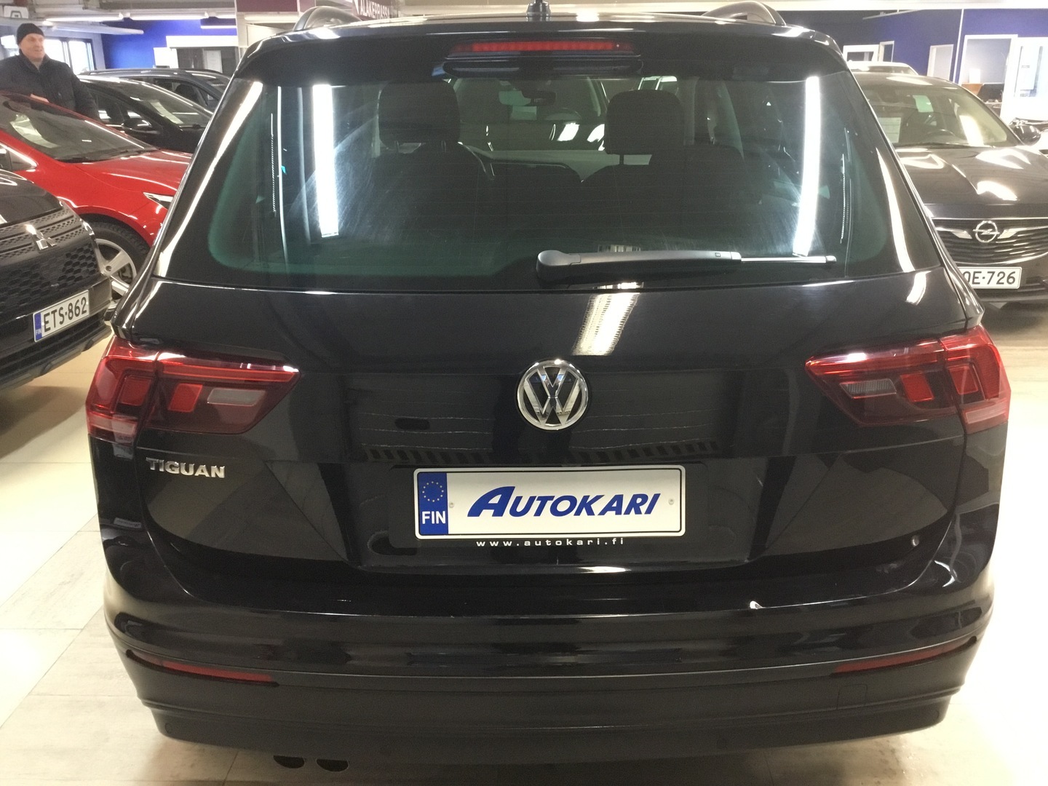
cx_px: 524
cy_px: 393
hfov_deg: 58.4
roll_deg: +1.3
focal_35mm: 31
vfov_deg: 45.4
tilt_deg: -18.7
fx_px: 939
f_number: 2.4
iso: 200
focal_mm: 3.3
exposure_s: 1/25
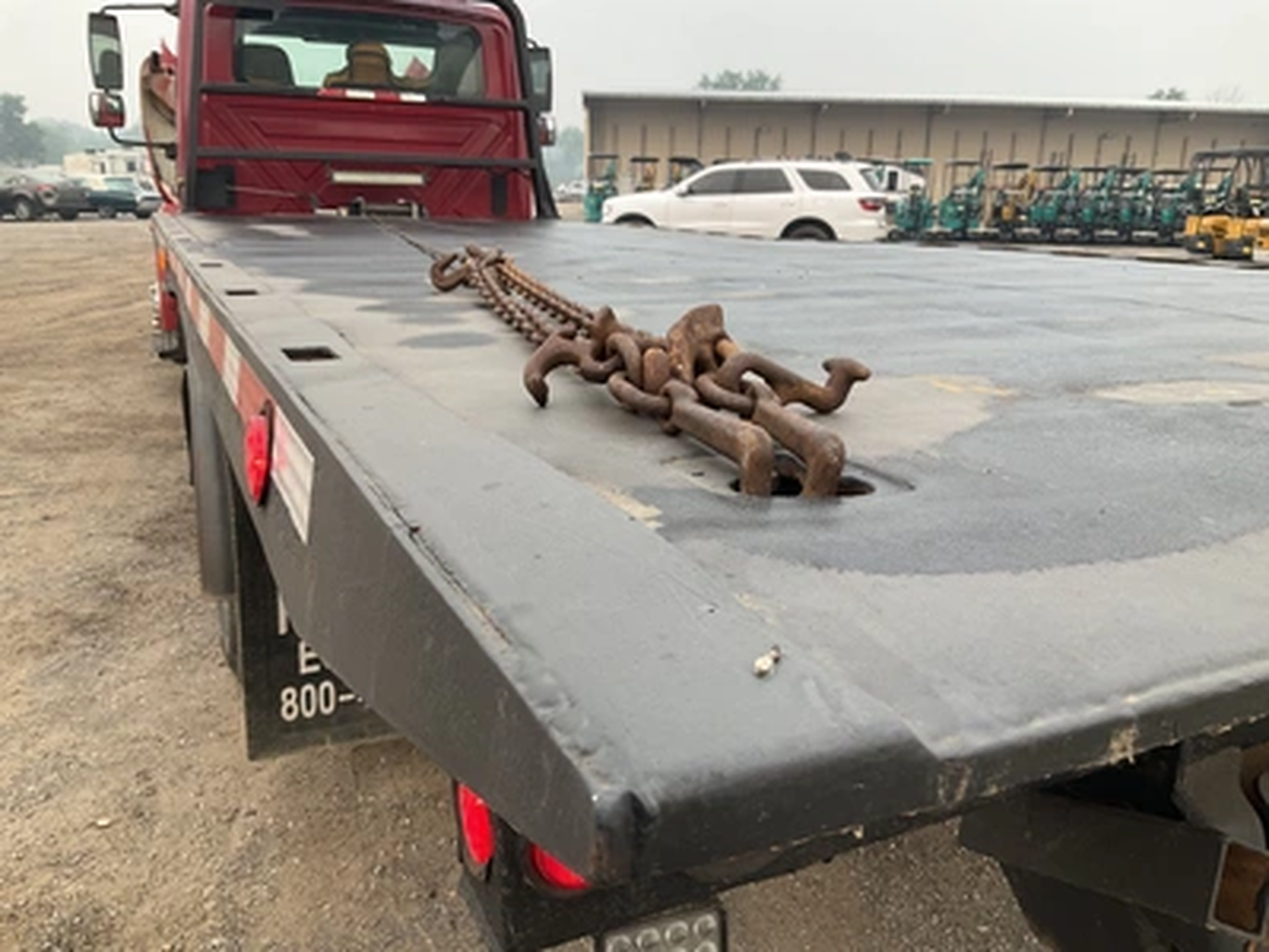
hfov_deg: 61.7
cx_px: 634
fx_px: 1063
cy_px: 476
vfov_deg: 48.2
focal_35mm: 29
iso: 20
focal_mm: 3
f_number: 1.8
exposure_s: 1/215
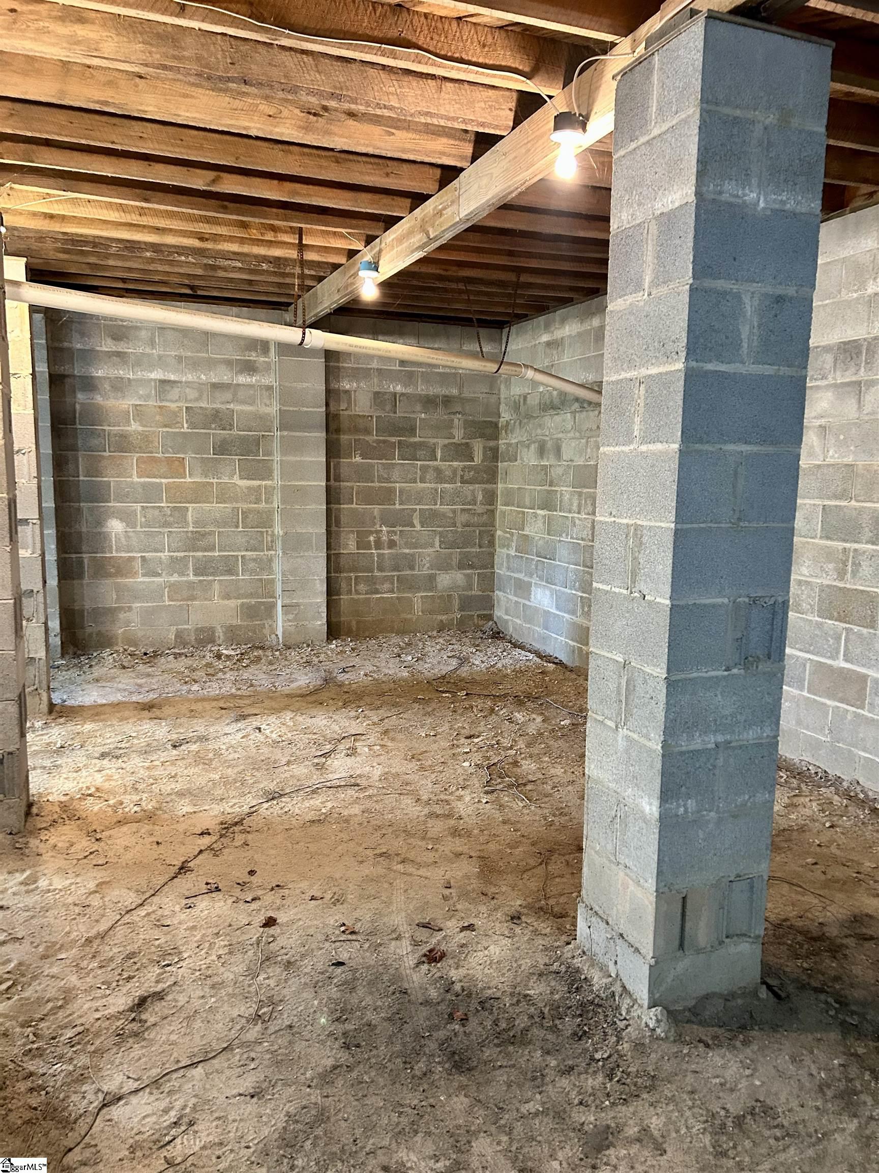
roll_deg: +0.1
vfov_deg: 67.3
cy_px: 586
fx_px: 880
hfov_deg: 53.1
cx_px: 440
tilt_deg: -6.9
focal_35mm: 26
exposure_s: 1/40
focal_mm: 5.7
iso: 400
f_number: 1.5
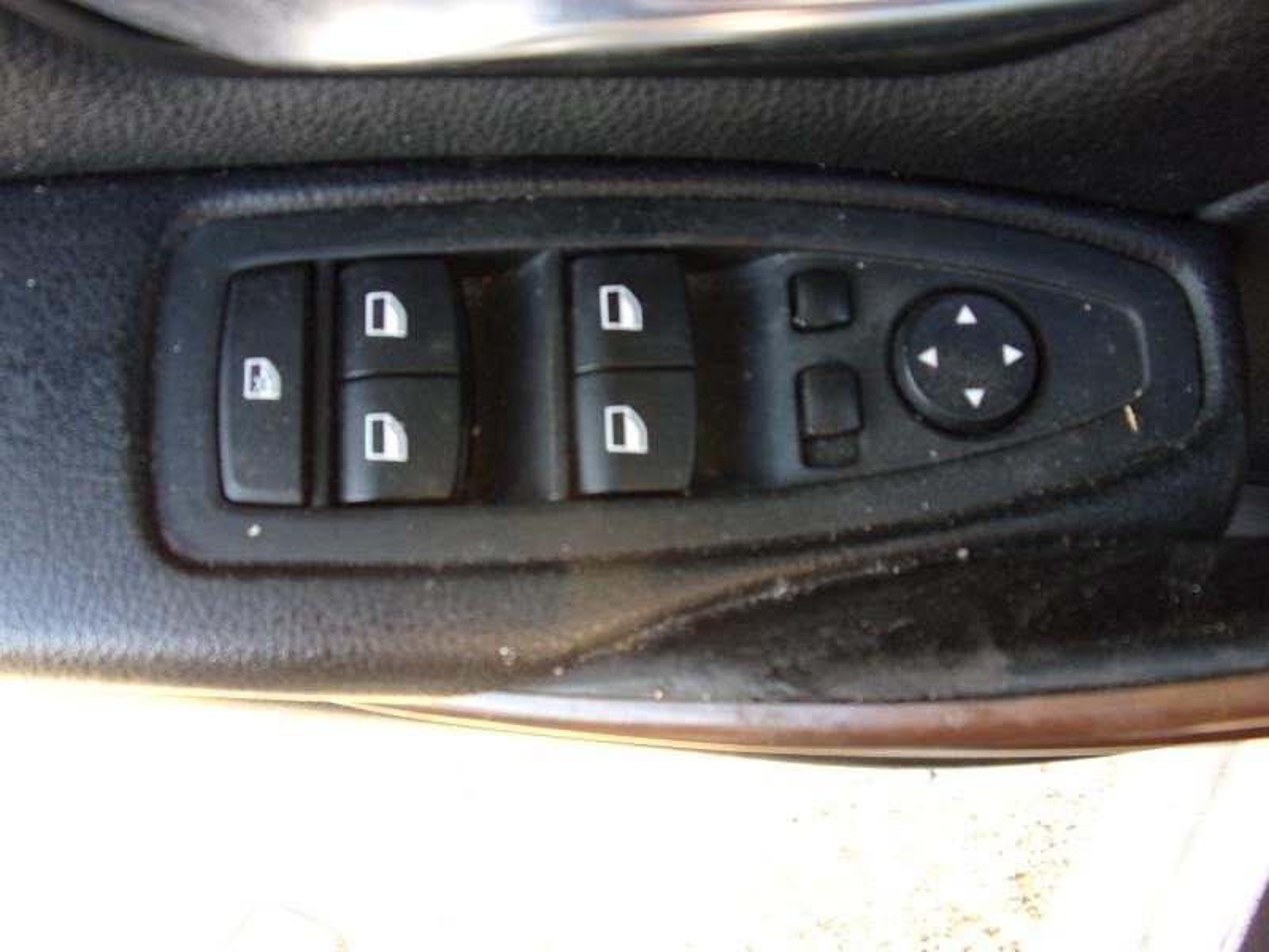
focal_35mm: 24
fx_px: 880
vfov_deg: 56.8
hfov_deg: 71.6
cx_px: 634
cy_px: 476
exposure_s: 1/34
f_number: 3.3
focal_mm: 4.3
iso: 147
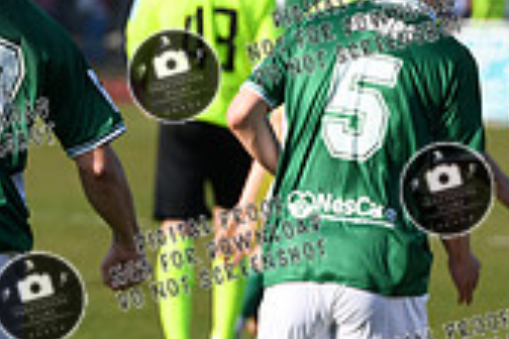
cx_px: 236
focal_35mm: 553
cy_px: 225
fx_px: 7818
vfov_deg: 2.5
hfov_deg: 3.7
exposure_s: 1/1600
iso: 280
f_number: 4
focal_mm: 160
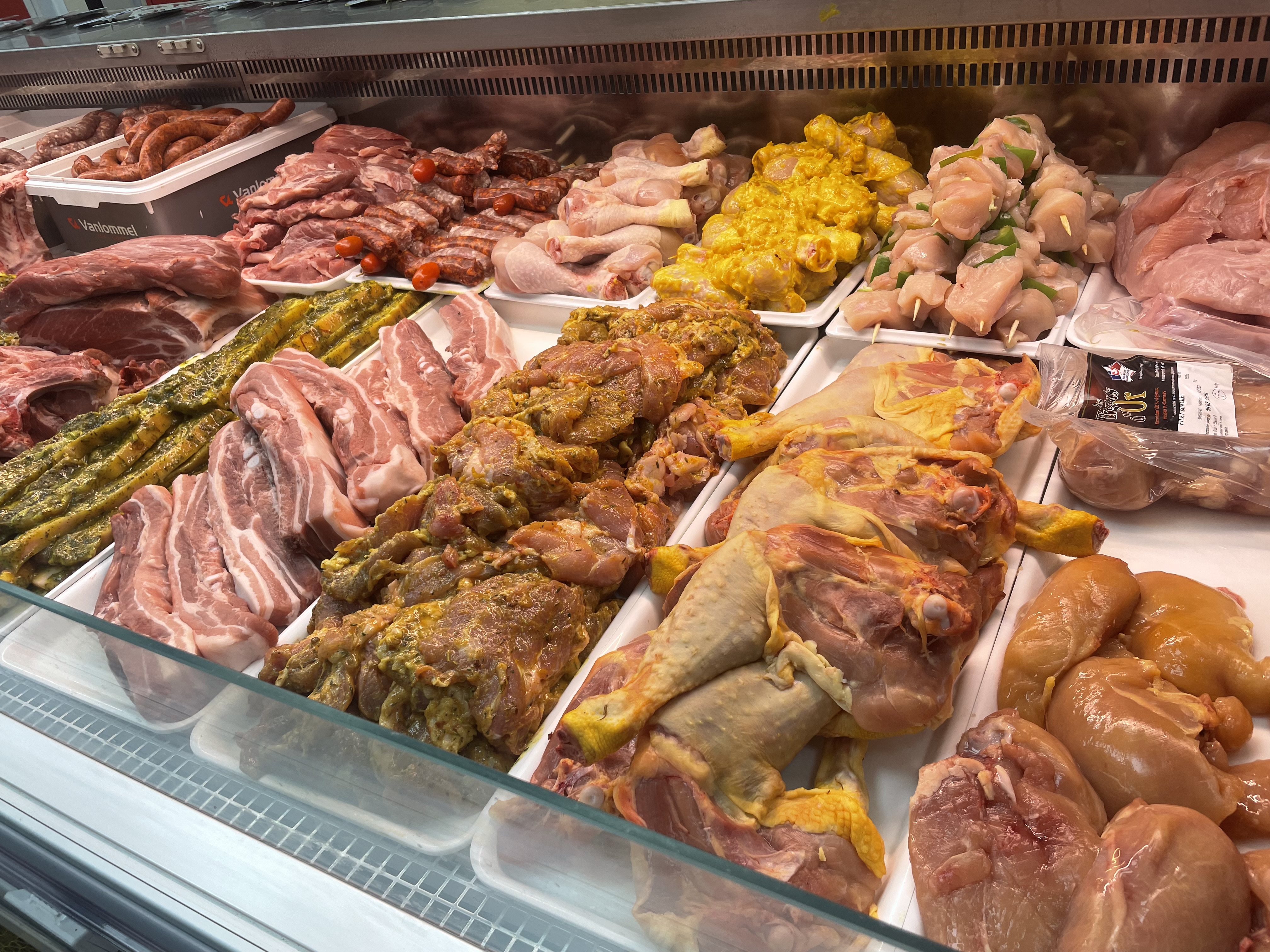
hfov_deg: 67.3
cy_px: 476
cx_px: 635
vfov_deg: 53.1
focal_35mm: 26
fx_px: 954
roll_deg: +9.8
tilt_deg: -32.5
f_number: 1.6
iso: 40
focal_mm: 4.2
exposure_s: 1/100
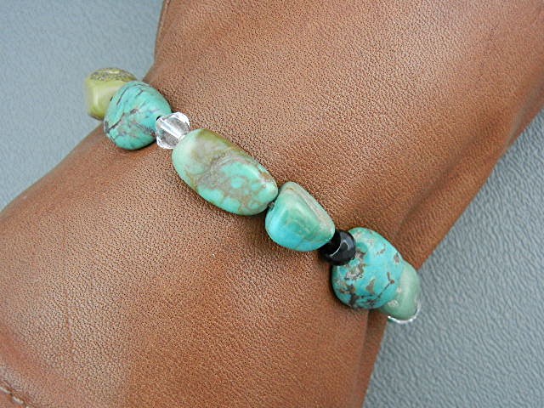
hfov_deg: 28.6
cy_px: 204
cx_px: 272
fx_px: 1069
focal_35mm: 68
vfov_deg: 21.6
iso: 200
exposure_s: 1/3.6
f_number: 4.1
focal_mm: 12.2
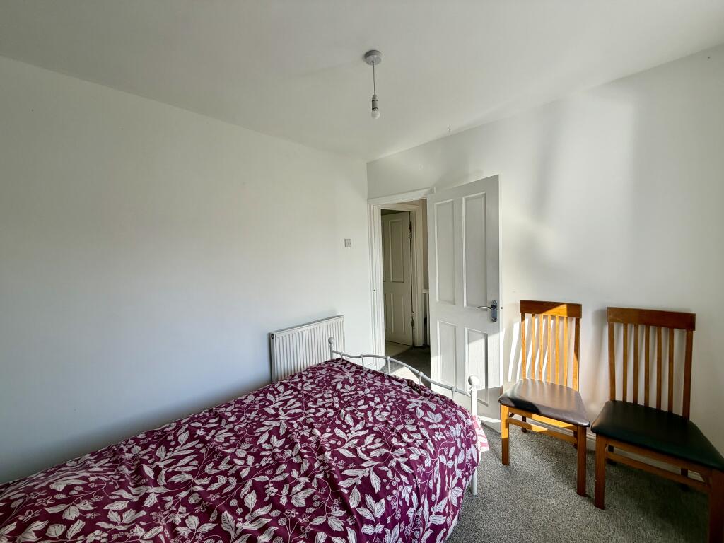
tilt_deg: -4.0
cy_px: 272
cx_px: 362
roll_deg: +2.6
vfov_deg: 85.7
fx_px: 293
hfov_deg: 102.1
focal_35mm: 14
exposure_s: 1/182
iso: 40
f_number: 2.2
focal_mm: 2.22
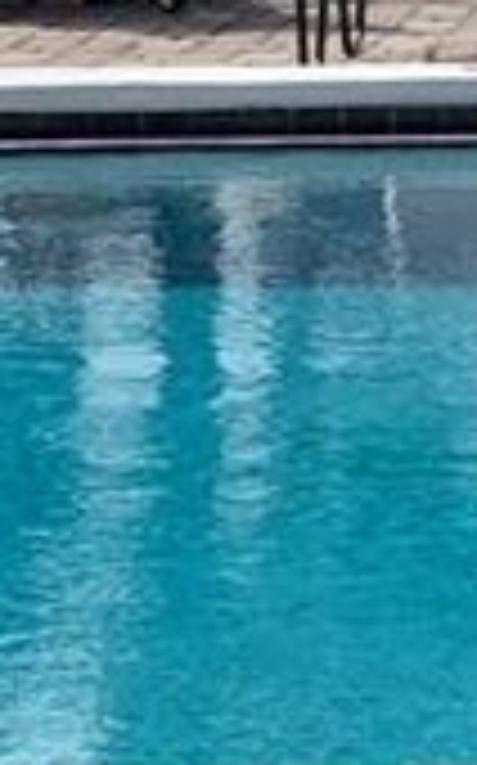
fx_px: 8105
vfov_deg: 5.4
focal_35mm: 389
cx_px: 1197
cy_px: -230
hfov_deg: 3.3
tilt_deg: -1.3
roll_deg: +0.8
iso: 16
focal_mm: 6
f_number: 2.4
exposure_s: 1/2817
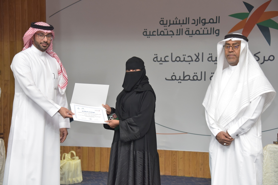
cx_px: 139
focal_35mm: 98
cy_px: 92
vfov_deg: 14.0
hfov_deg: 20.8
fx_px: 756
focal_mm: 98
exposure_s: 1/250
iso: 2000
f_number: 5.3
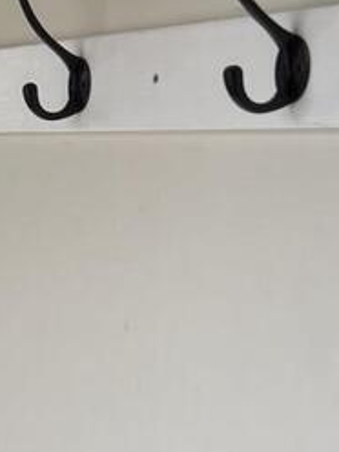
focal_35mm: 113
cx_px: -348
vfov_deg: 17.4
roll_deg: -0.1
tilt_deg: -4.4
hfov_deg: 11.7
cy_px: 297
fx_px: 1476
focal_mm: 5.7
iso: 50
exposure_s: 1/316
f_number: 1.5
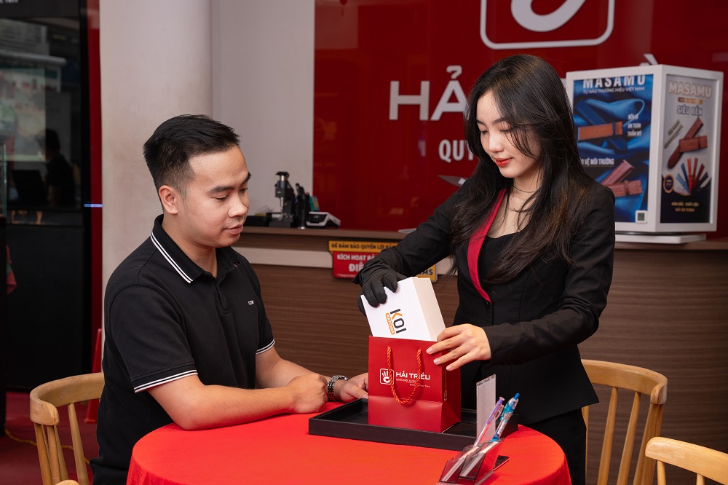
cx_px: 364
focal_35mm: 62
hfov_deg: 32.6
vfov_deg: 22.1
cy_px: 242
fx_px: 1243
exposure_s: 1/125
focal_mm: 61.5
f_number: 6.3
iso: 200
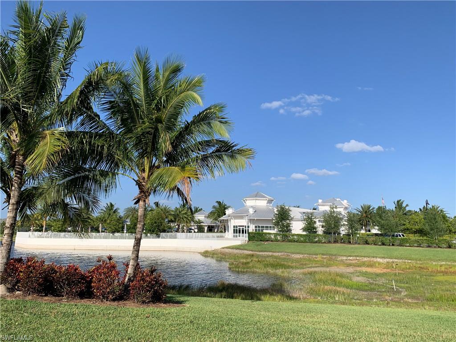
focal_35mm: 26
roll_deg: -0.8
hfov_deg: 67.3
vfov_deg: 53.1
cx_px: 228
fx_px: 343
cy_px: 171
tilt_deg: +10.5
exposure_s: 1/2545
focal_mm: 4.25
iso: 25
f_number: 1.8
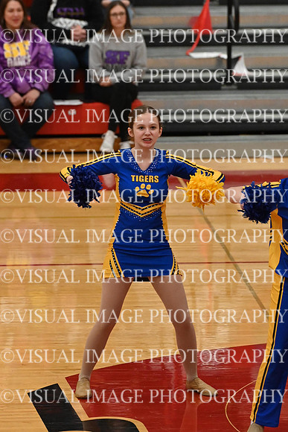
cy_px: 216
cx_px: 144
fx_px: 3502
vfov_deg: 7.1
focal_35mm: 292
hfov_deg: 4.7
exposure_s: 1/400
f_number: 4
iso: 6400
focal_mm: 195
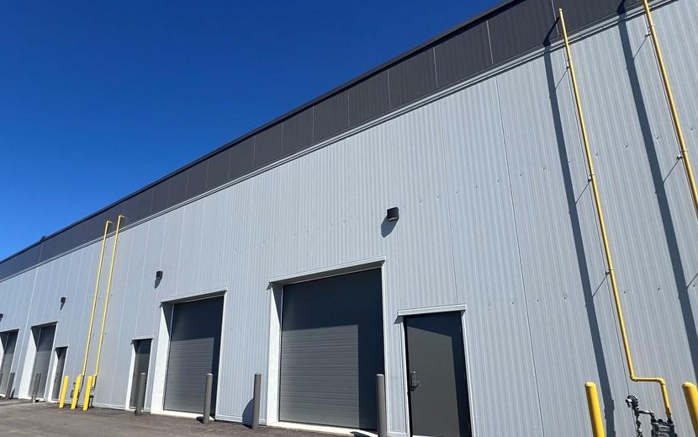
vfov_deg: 66.4
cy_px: 286
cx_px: 340
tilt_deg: +13.4
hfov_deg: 94.3
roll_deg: +0.9
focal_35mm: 17
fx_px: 323
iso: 32
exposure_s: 1/1908
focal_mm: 1.57
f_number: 1.8
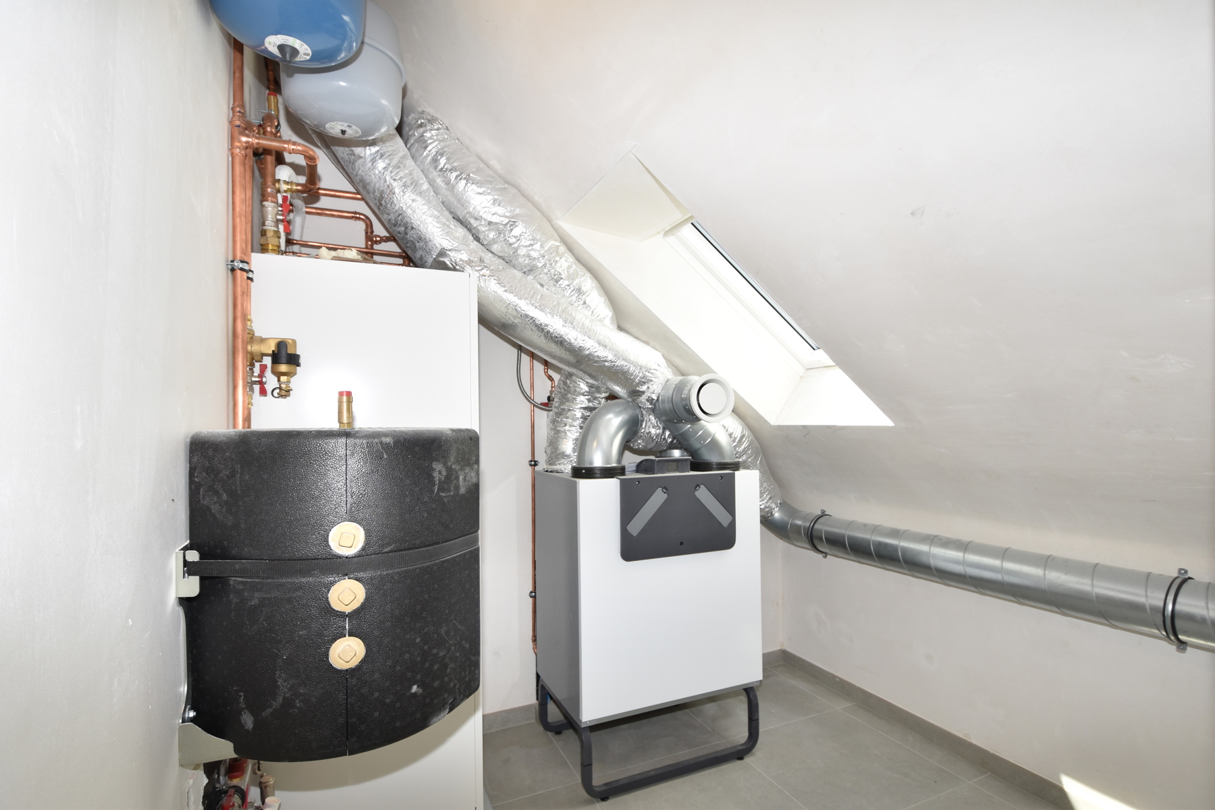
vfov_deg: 72.1
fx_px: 557
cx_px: 608
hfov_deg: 95.0
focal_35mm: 16
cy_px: 405
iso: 250
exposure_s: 1/125
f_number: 5.6
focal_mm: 11
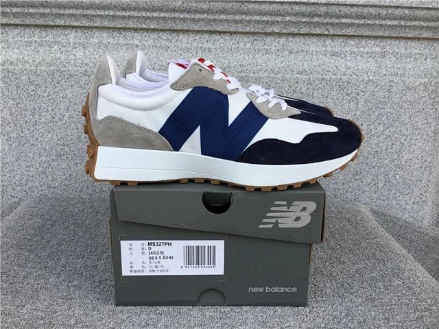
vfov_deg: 45.4
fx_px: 393
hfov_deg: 58.4
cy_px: 164
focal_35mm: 31
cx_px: 220
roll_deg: -1.3
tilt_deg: -15.7
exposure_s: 1/319
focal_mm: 3.3
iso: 25
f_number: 2.4
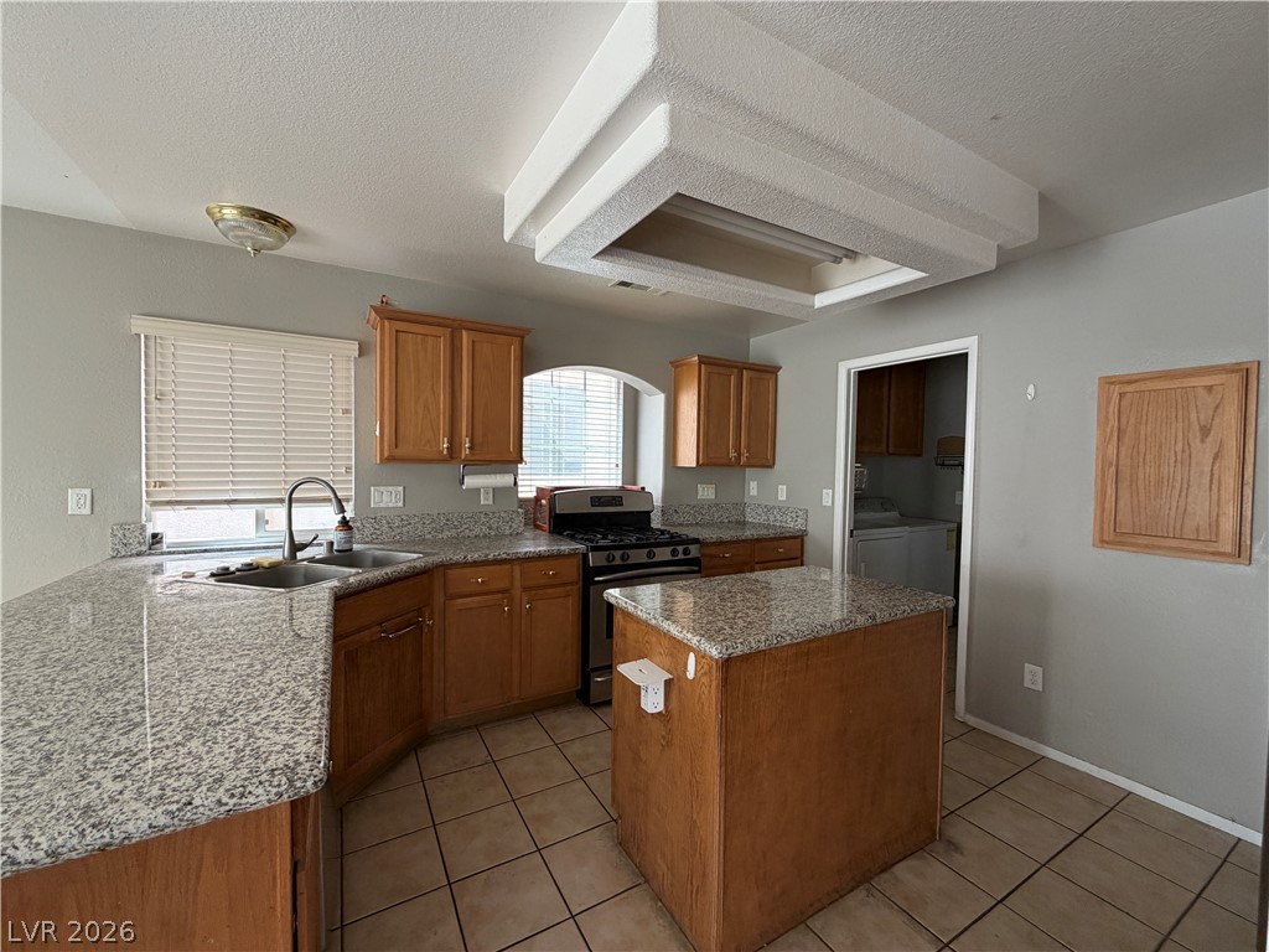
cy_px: 476
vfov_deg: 85.7
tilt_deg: -2.3
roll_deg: -1.6
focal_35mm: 14
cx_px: 634
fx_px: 513
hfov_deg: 102.1
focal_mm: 2.22
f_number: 2.2
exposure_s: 1/121
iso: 200
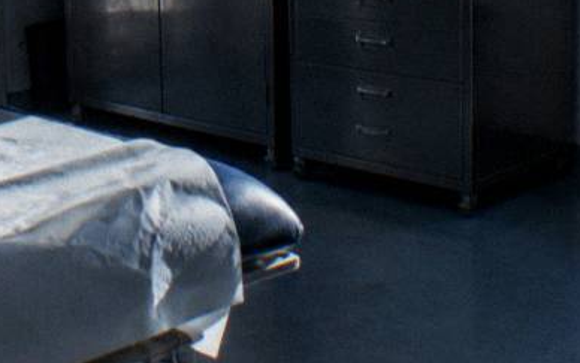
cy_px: 49
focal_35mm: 105
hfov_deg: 19.8
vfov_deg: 12.4
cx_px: 356
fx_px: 1661
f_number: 4.5
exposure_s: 1/1000
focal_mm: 40
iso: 400
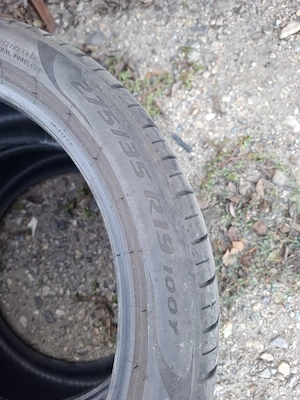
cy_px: 200
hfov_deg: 58.9
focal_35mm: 23
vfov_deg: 73.9
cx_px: 150
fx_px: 266
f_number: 1.8
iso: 200
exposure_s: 1/100
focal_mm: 5.54
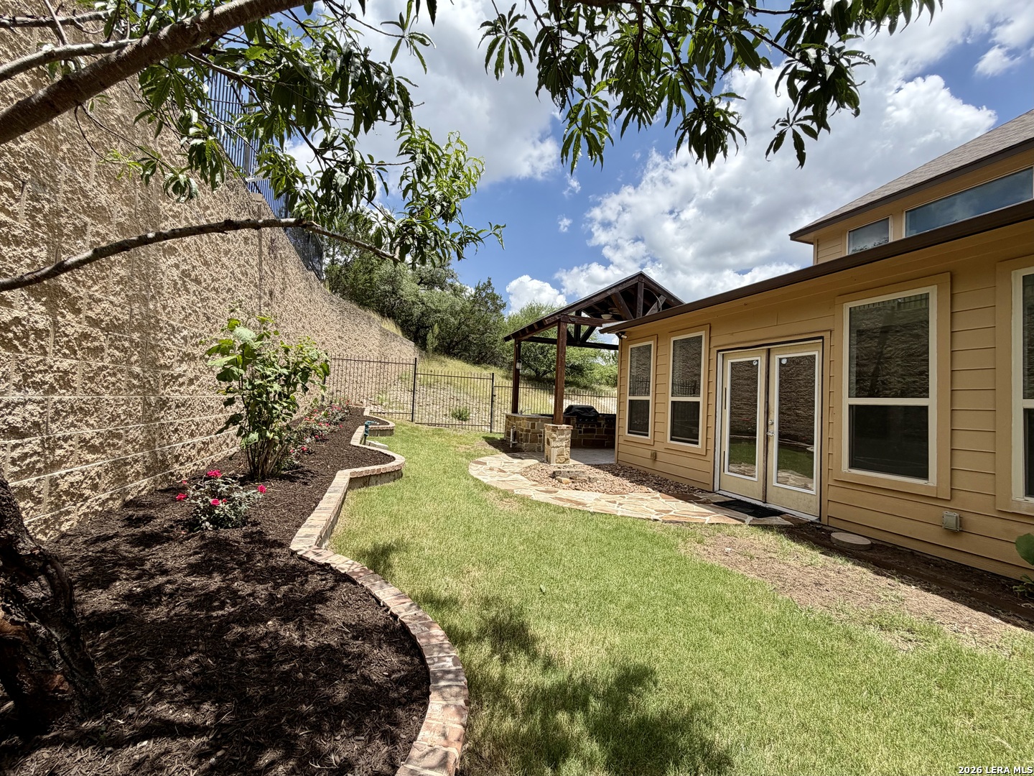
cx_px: 517
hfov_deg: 102.1
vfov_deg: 85.7
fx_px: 418
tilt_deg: +1.7
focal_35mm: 14
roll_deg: -2.9
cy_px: 388
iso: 25
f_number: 2.2
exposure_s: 1/770
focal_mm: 2.22
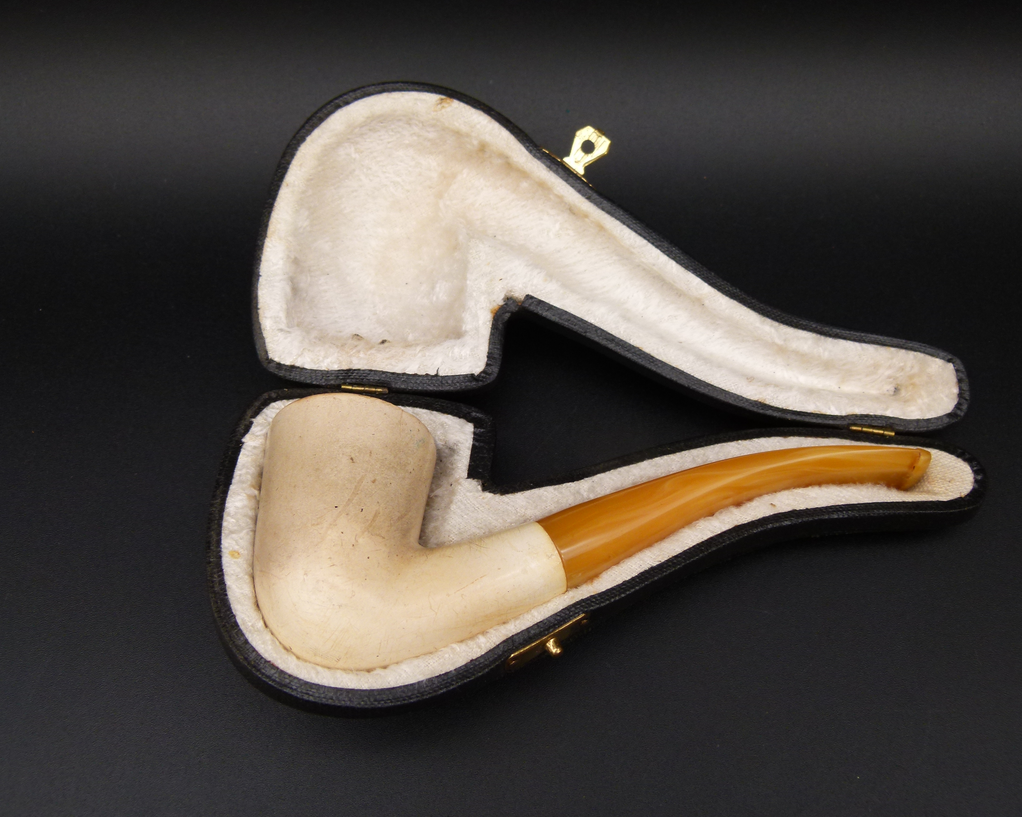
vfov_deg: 41.2
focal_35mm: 36
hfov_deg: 50.3
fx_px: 1089
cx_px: 525
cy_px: 413
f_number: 3
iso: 100
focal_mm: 6.2
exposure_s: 1/100
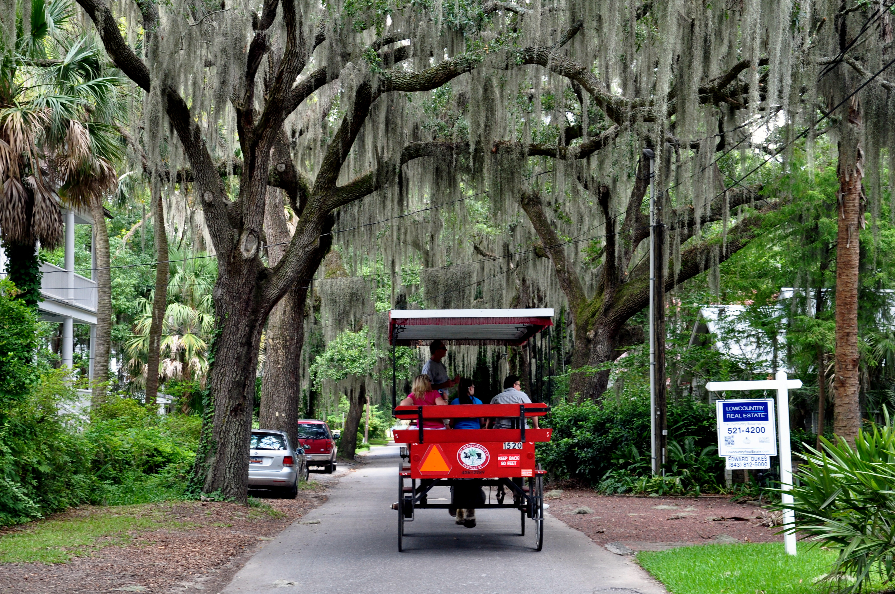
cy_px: 297
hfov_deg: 31.9
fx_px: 1564
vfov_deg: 21.5
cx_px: 448
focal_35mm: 63
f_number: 8
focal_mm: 42
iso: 400
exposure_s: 1/80
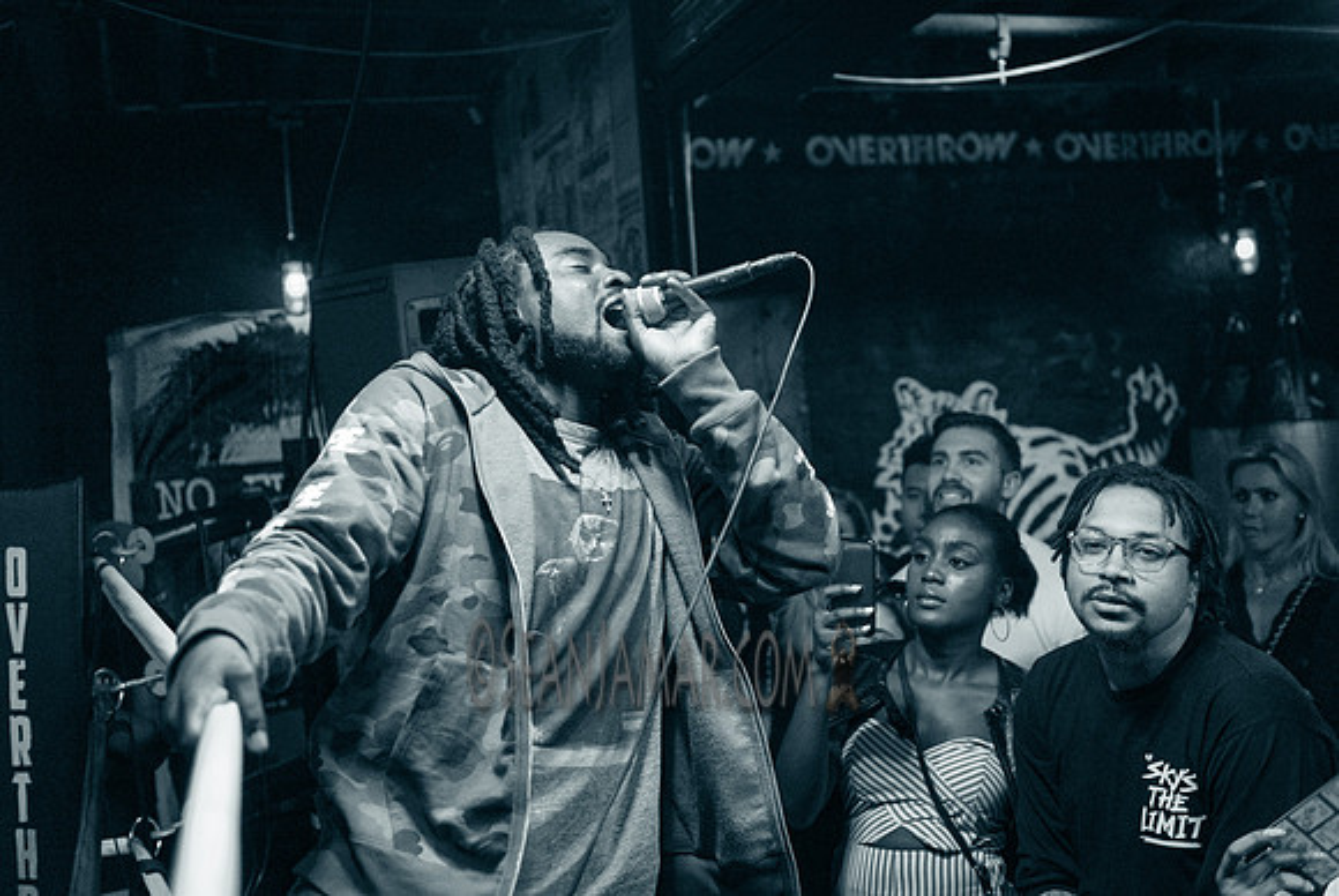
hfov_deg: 43.2
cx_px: 688
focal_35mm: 45
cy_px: 434
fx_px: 1693
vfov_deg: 29.6
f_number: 2.8
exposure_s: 1/320
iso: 5000
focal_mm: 42
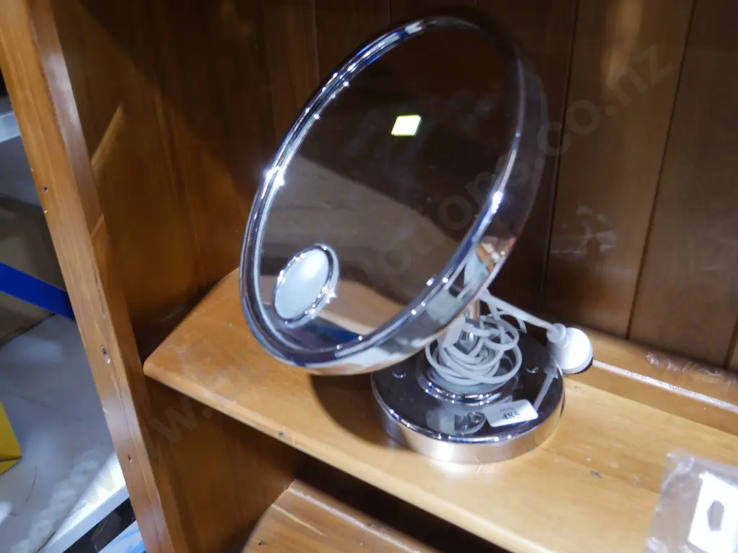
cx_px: 369
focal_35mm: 32
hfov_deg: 56.8
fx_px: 682
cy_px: 276
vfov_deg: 44.2
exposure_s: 1/60
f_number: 3.6
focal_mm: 16
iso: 1250
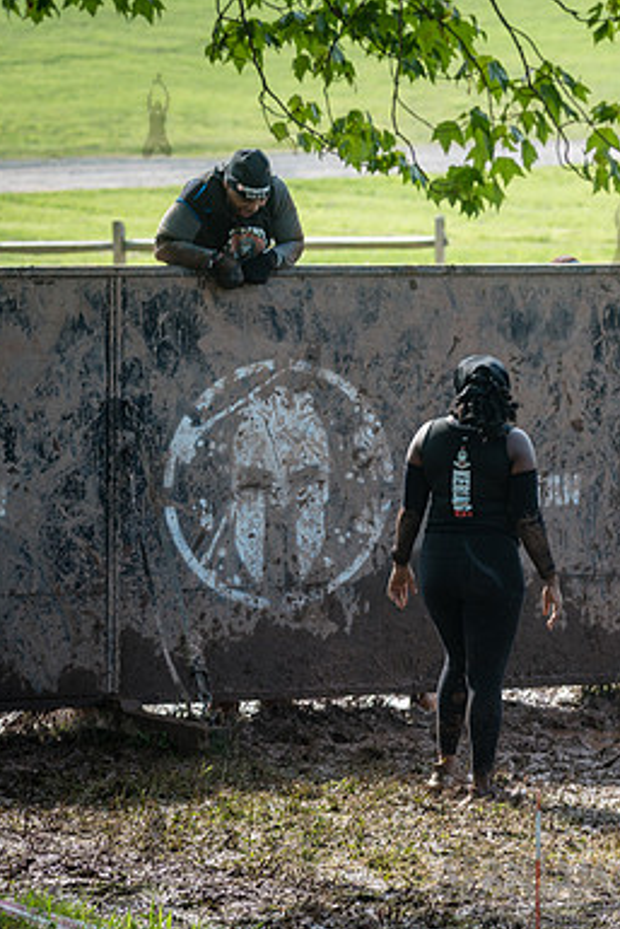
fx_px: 5058
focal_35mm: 196
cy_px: 499
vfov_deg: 10.5
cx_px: 573
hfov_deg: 7.0
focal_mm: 120
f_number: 4.5
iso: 250
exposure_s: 1/320
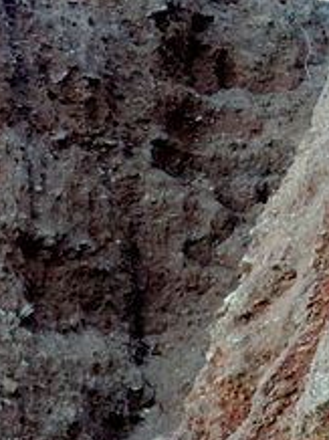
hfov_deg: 5.9
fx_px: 3174
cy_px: 335
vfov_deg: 7.9
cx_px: -38
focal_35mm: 250
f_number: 4
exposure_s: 1/100
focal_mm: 15.1
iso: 320
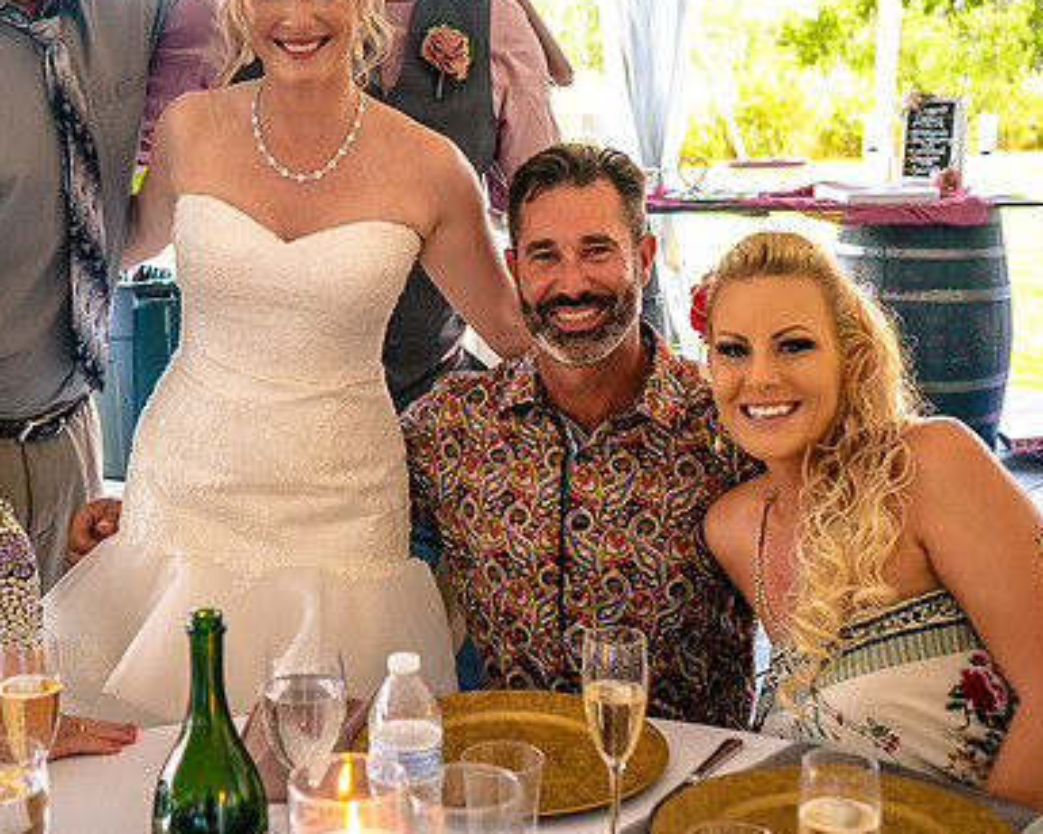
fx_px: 1698
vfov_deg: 27.5
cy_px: 281
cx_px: 418
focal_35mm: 55
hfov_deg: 34.0
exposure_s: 1/60
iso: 250
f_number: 4
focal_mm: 32
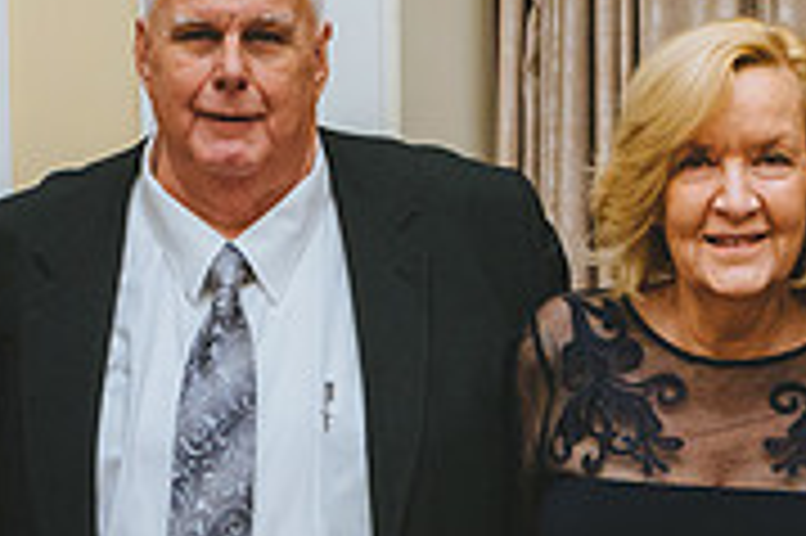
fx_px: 2617
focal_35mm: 117
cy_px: 341
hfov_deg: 17.5
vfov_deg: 11.7
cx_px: 458
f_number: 4
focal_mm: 35
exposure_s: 1/160
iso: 1600
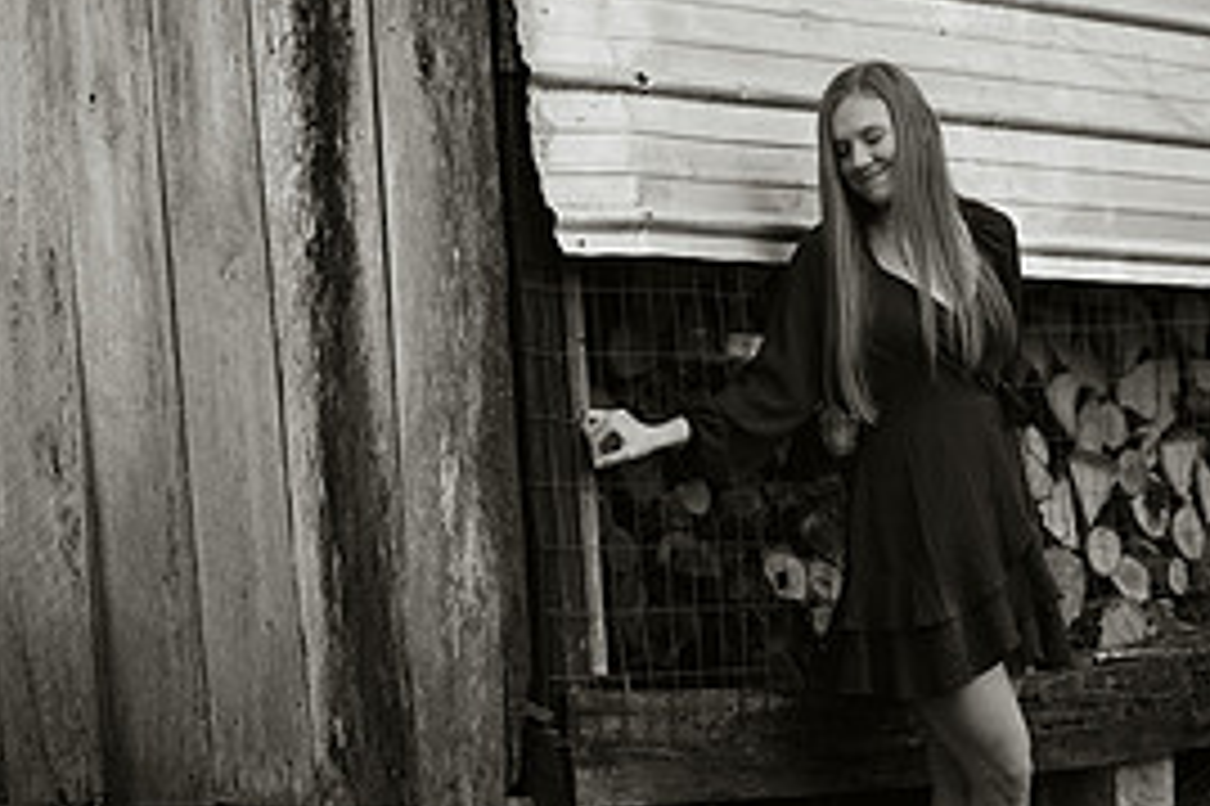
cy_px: 516
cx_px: 954
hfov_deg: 18.8
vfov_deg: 12.7
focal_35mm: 108
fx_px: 3628
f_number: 1.8
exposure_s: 1/250
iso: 250
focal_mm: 50
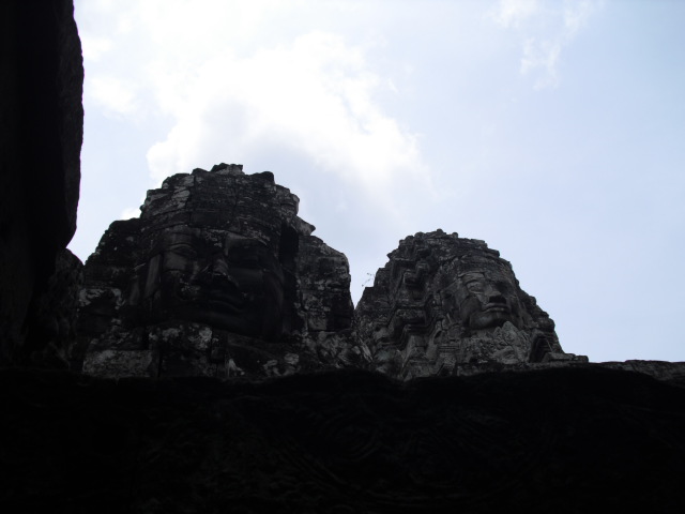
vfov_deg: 39.7
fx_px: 712
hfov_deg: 51.4
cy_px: 257
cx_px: 342
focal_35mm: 36
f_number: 7.8
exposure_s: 1/250
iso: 64
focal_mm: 6.3
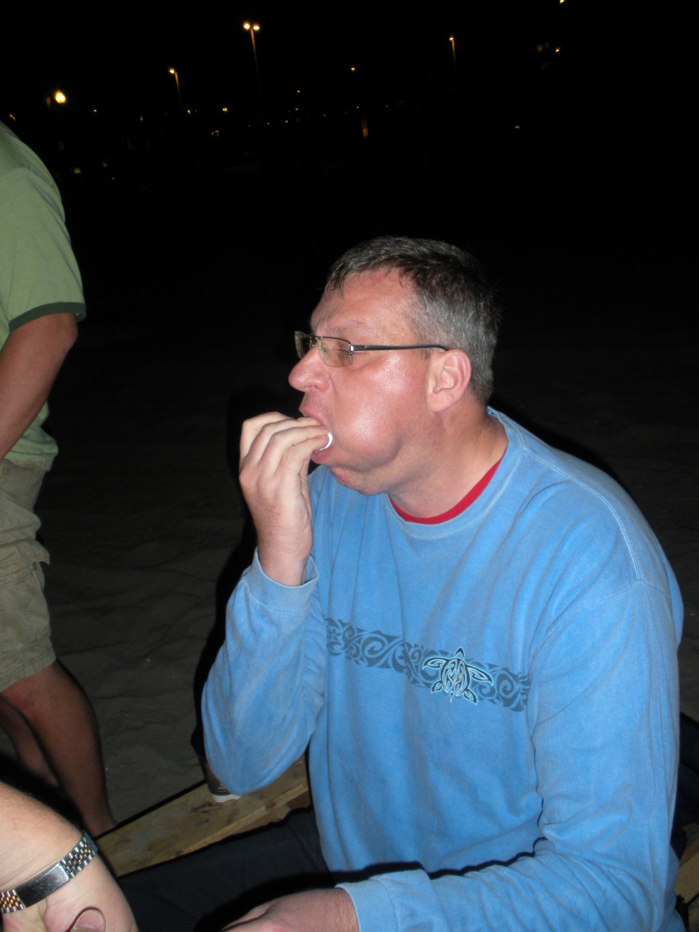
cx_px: 350
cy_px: 466
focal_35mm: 36
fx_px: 969
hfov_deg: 39.7
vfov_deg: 51.4
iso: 103
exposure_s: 1/60
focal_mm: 6.3
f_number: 3.5
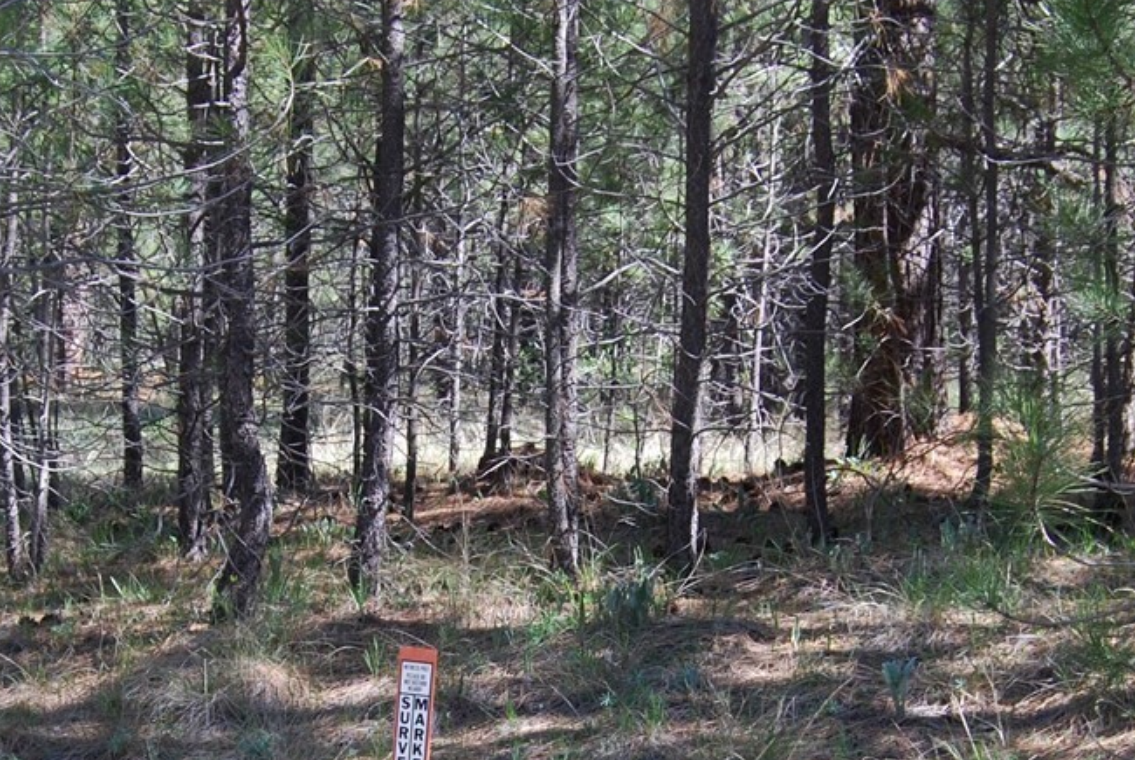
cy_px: 684
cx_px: 460
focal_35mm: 86
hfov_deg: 23.6
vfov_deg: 15.7
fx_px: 2714
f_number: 5.6
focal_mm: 22
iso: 125
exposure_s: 1/125
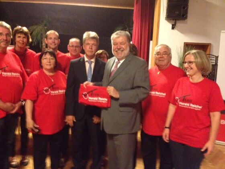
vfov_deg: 40.7
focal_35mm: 35
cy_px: 84
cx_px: 112
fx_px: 227
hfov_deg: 52.6
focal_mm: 4.28
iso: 800
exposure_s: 1/17
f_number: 2.4
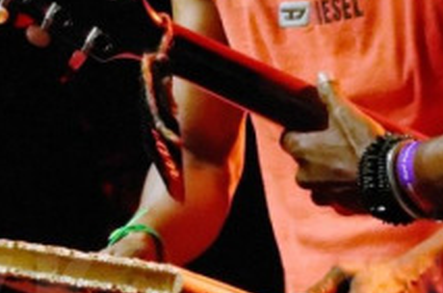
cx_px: 406
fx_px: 4838
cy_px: 37
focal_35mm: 394
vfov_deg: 3.5
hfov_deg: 5.2
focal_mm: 70
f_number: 9
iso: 4000
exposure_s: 1/200
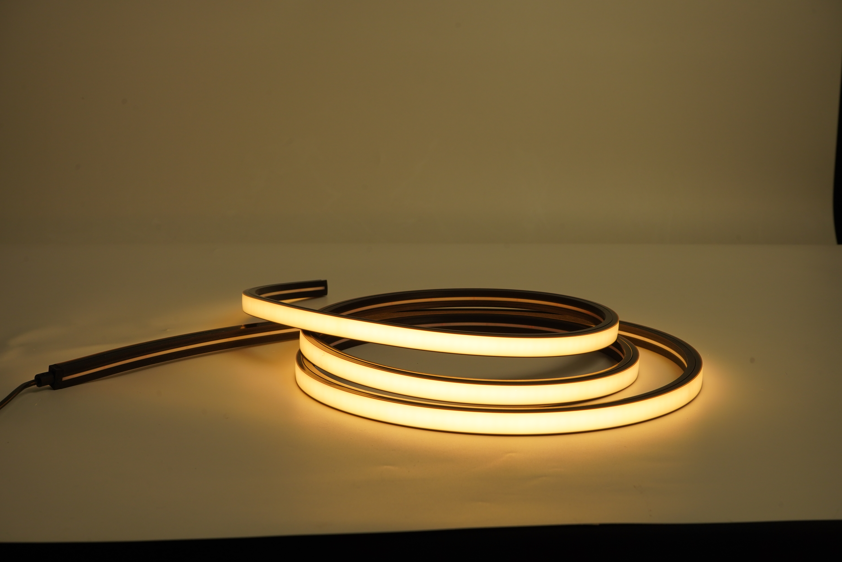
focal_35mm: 48
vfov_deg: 28.1
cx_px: 421
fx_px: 1123
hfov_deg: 41.1
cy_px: 281
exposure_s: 1/50
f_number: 13
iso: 400
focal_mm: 48
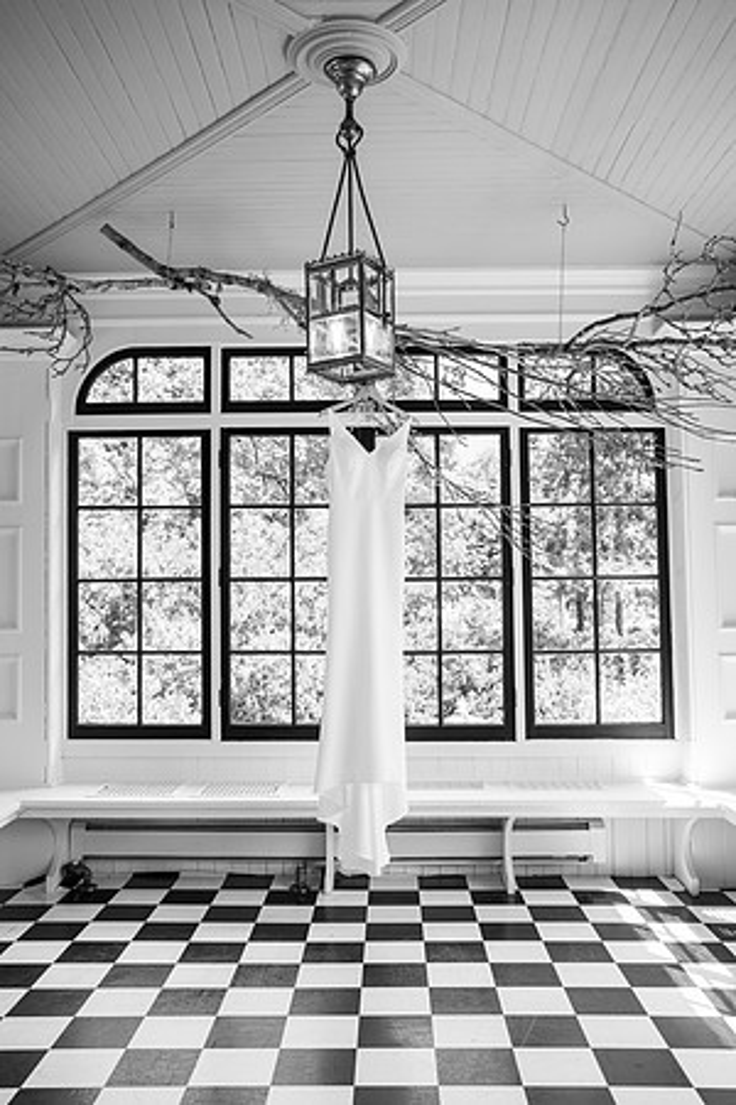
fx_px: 981
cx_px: 368
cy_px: 552
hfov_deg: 41.1
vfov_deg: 58.7
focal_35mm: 32
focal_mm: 32
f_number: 5
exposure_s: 1/320
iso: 500
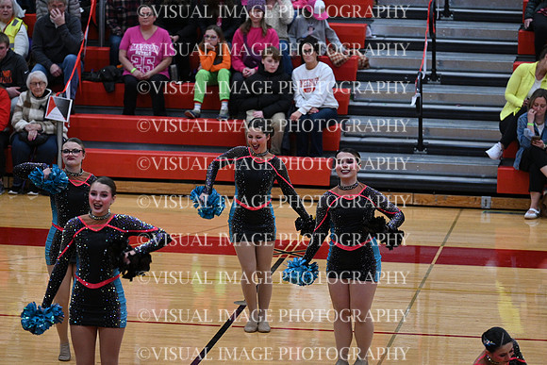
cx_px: 274
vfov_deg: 6.9
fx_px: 3039
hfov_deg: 10.3
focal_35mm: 200
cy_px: 182
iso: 4000
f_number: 4
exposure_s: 1/400
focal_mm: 200
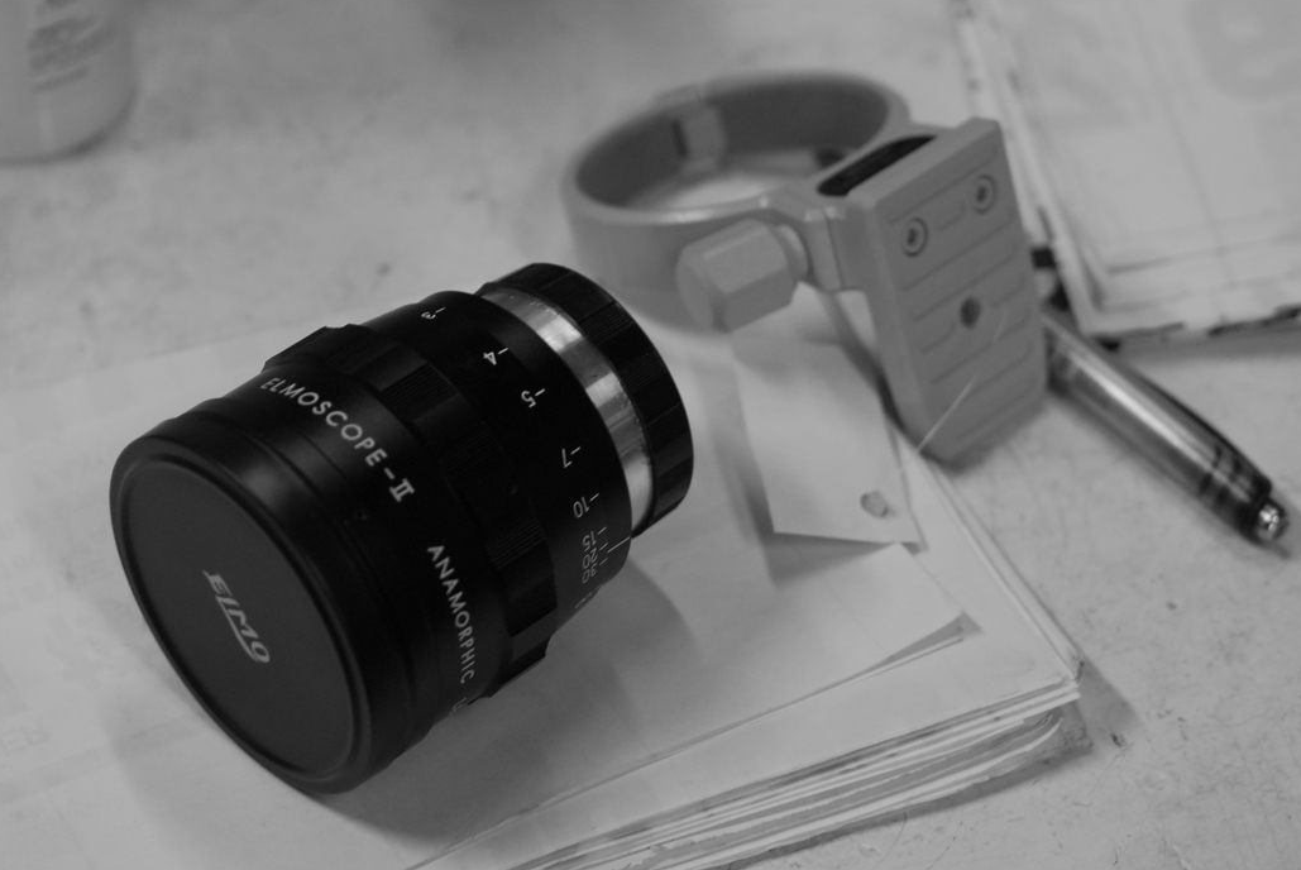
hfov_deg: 19.4
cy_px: 388
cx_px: 579
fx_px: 3798
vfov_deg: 13.1
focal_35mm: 105
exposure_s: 1/60
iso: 450
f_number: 4
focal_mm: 60
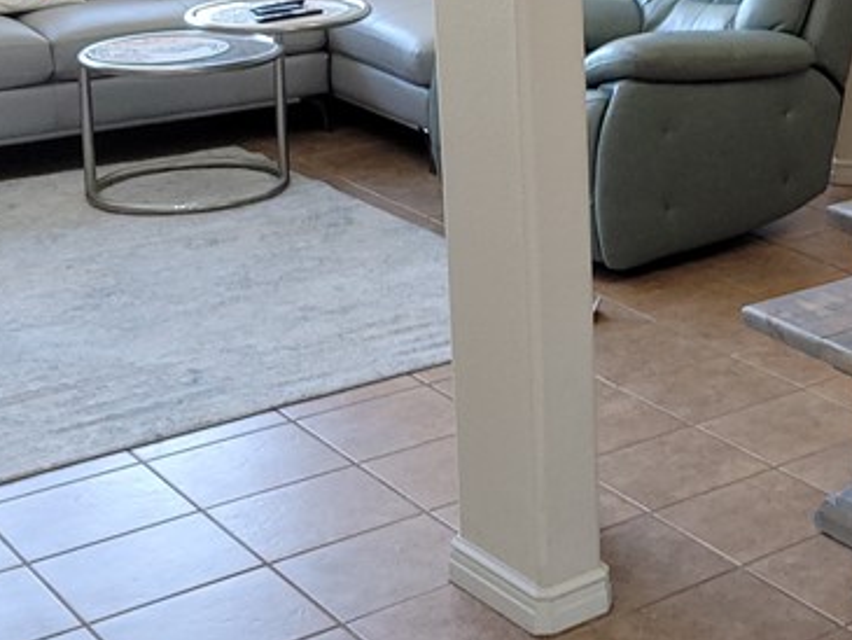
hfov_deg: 23.6
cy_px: 5
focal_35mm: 73
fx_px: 1797
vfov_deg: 19.6
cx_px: 1104
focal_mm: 5.4
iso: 200
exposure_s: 1/120
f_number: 1.8
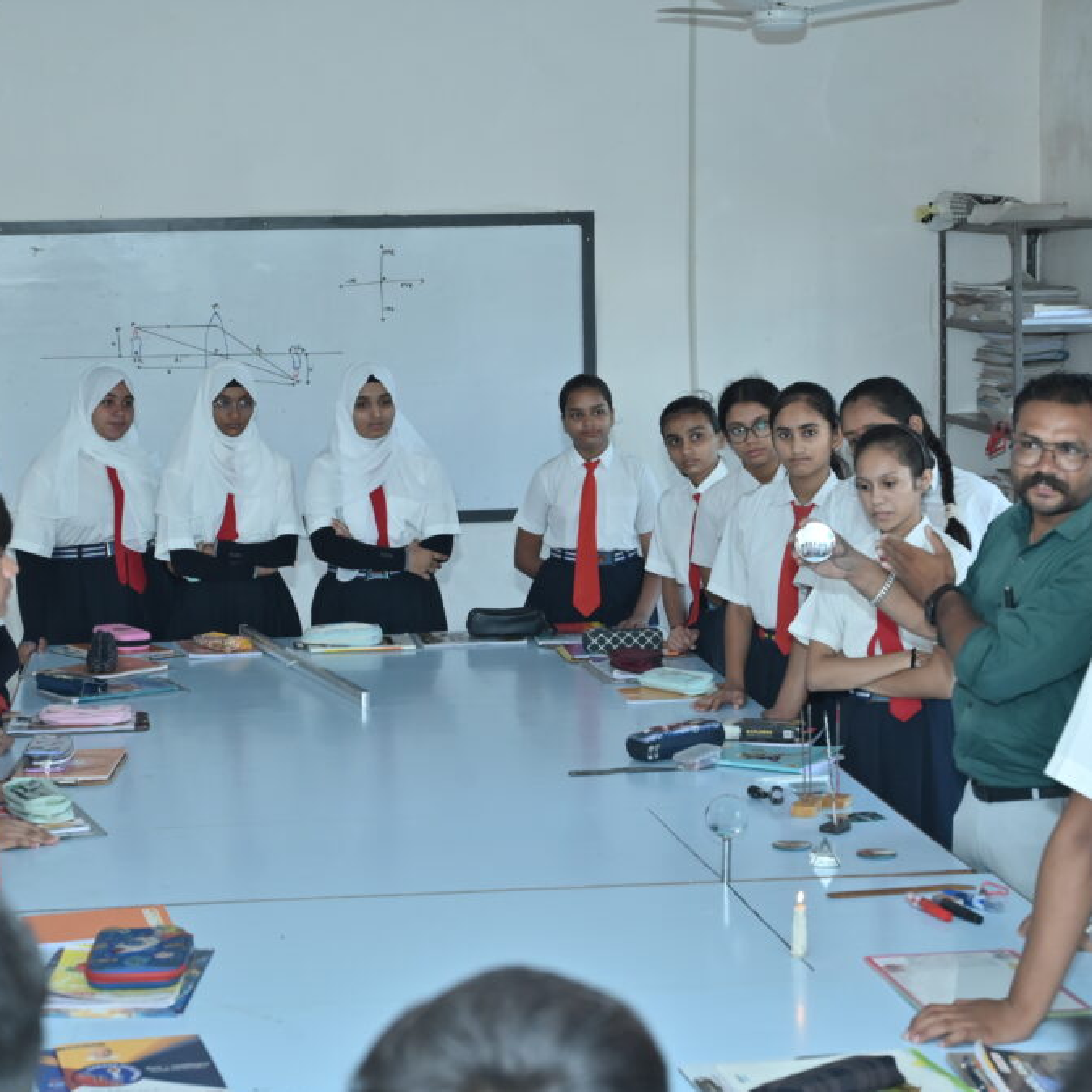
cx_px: 455
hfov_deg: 25.7
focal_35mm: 67
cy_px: 549
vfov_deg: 25.7
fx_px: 2391
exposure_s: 1/160
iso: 1000
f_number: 5.6
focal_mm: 52
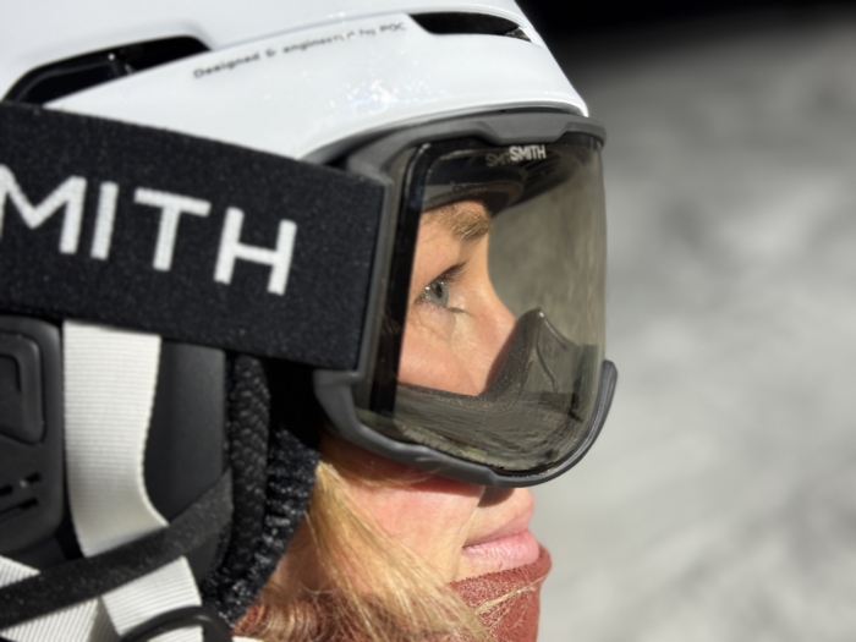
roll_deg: +3.3
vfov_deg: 30.3
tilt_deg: +4.8
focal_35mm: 48
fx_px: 1187
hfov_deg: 39.7
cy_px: 321
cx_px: 428
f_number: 1.78
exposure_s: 1/60
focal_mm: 6.76
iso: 125
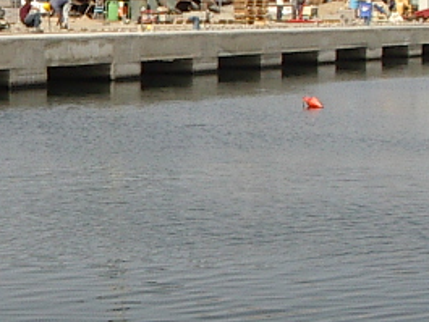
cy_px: 141
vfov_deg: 10.1
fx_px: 1823
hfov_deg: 13.0
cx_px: -99
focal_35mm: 147
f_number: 4.8
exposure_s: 1/400
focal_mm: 5.8
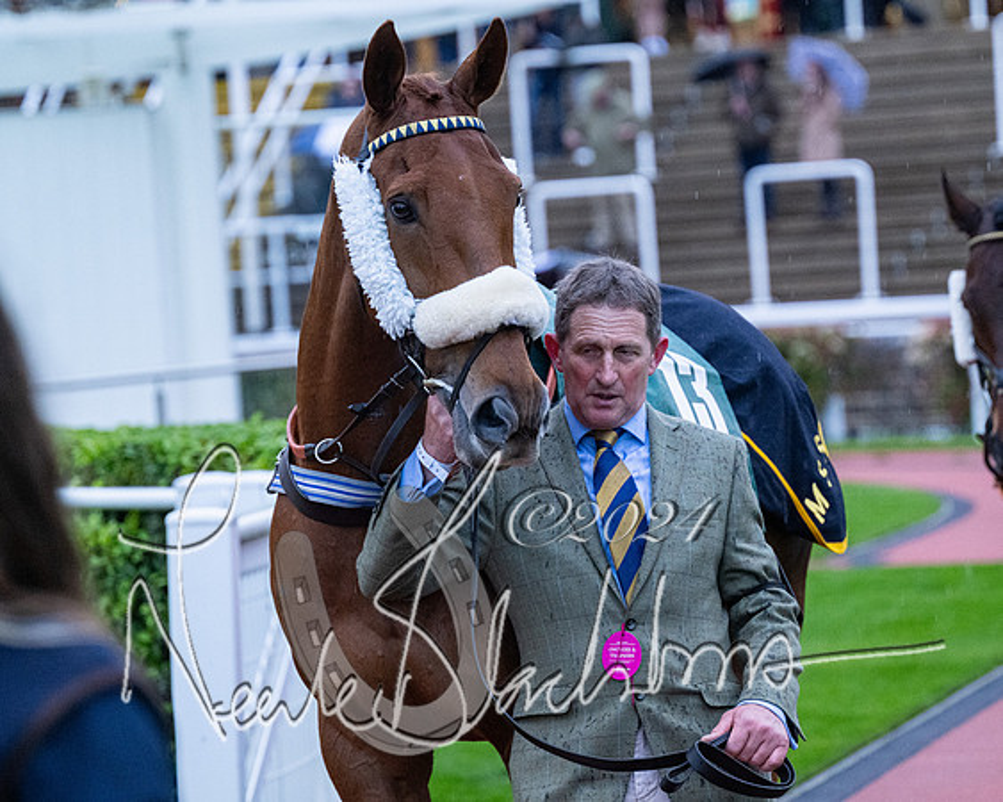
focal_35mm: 186
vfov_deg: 8.3
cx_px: 634
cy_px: 333
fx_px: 5530
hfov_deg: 10.4
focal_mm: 140
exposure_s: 1/500
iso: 3200
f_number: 4
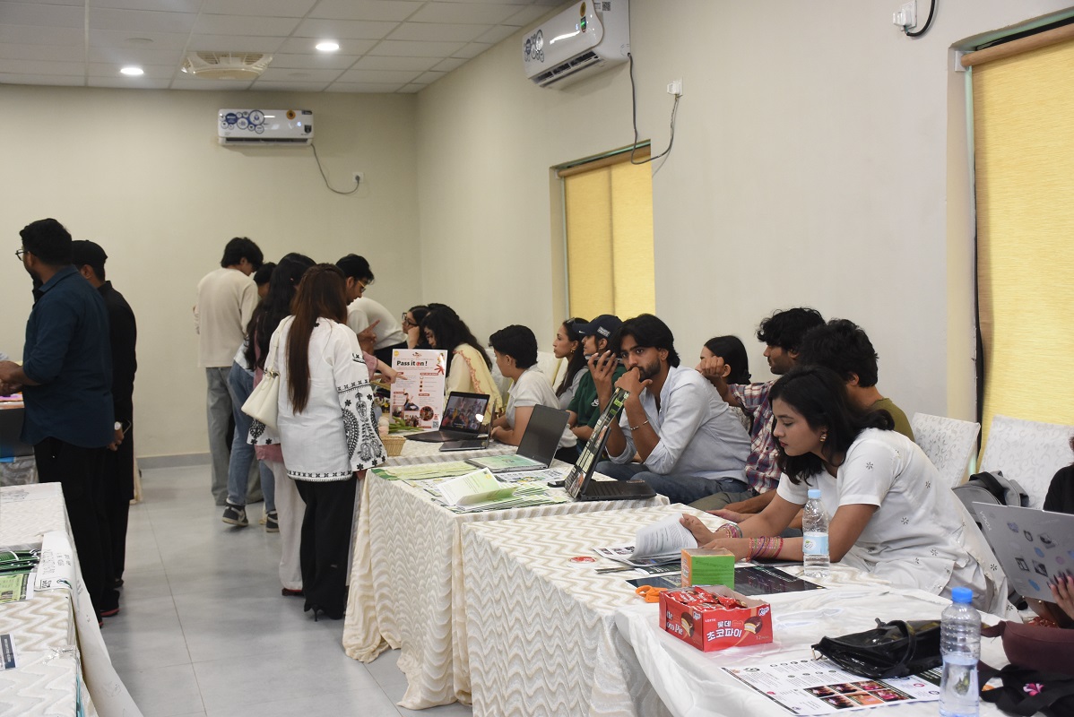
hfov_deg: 43.6
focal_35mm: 45
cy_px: 358
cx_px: 537
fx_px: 1343
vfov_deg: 29.9
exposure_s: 1/125
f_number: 4
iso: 1250
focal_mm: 30
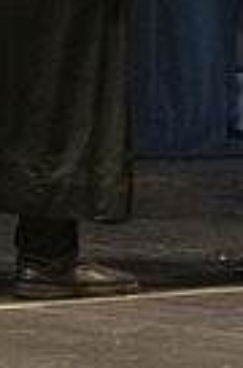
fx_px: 7591
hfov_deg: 1.8
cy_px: -108
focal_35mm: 746
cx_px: 131
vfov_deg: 2.8
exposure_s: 1/250
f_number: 4.5
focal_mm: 150
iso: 8000
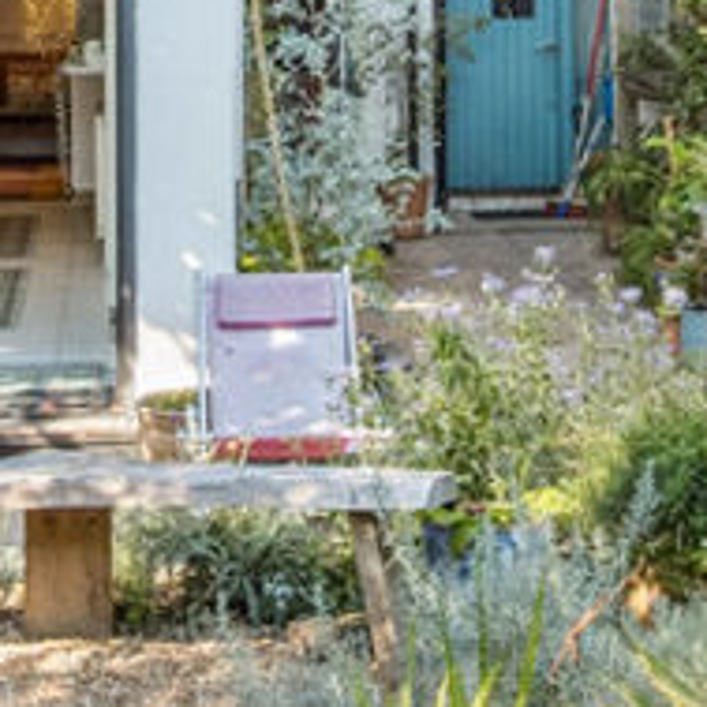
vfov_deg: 20.6
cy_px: 123
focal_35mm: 83
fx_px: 1918
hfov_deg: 20.9
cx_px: 294
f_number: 11
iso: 1000
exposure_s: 1/200
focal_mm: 16
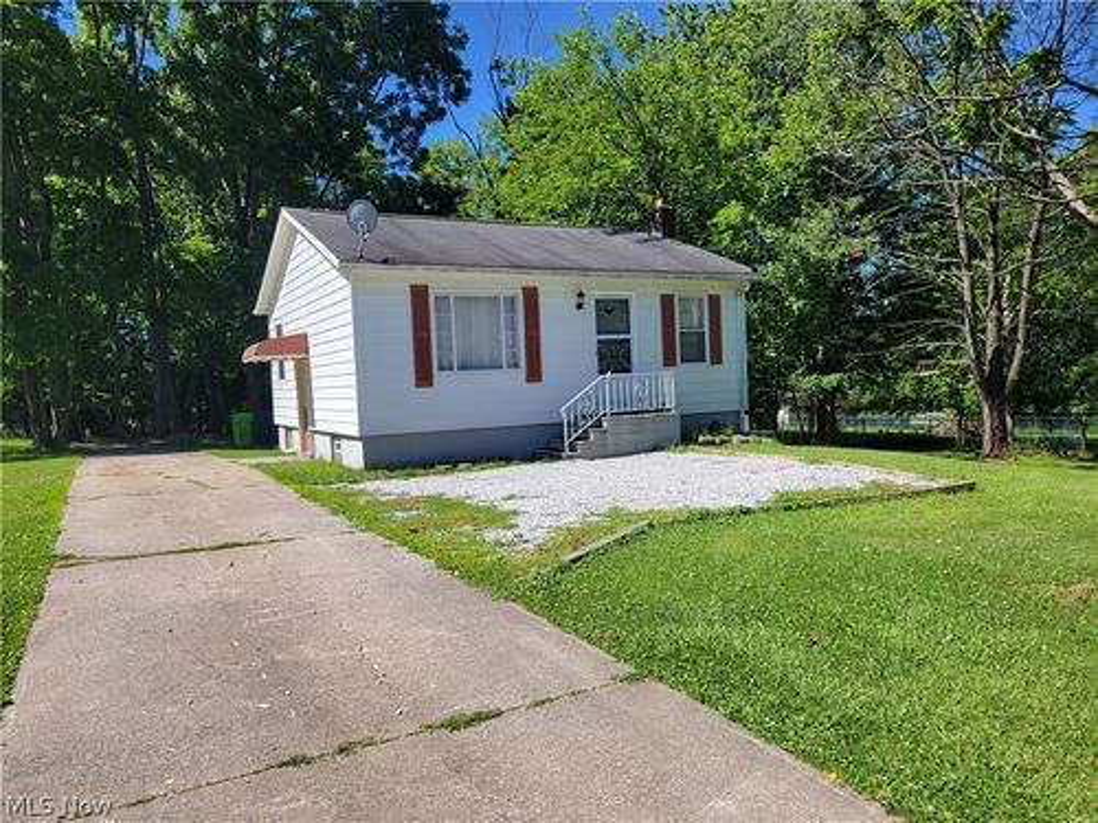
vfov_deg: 53.1
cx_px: 549
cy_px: 412
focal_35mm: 26
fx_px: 825
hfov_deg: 67.3
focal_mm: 5.4
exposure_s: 1/1834
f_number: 1.8
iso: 40
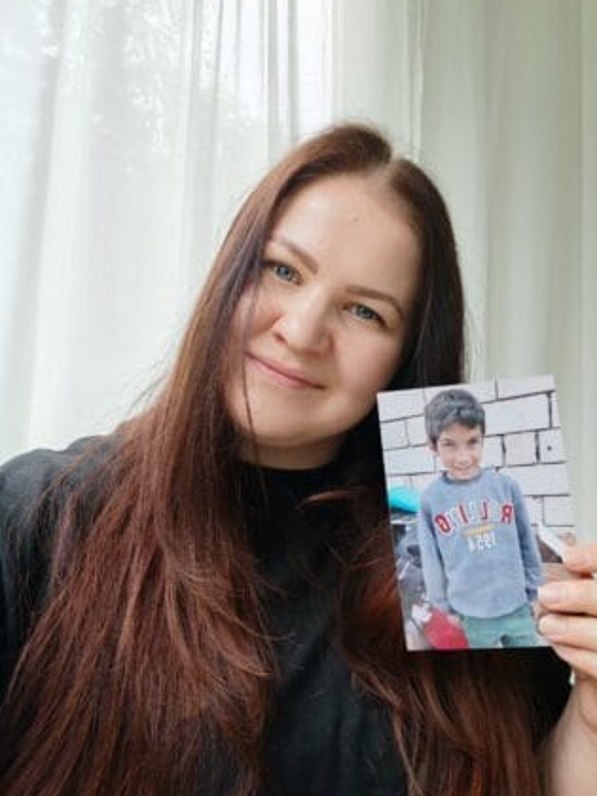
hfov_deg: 48.2
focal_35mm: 29
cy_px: 391
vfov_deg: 61.7
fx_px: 667
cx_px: 322
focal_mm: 2.98
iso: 80
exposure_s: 1/100
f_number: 2.1
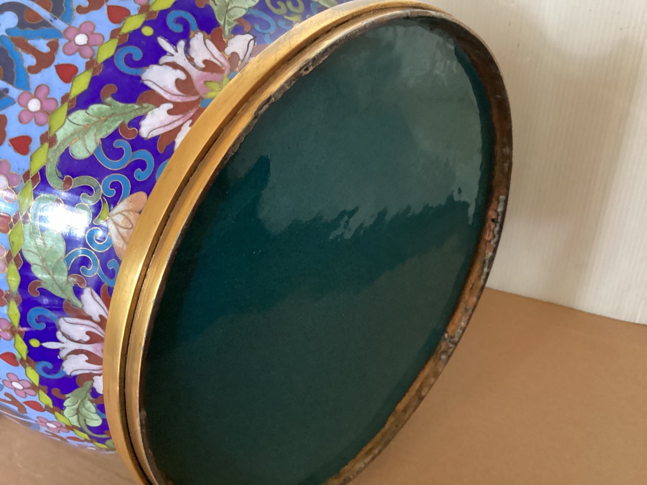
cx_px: 324
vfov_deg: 45.4
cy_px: 242
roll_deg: +5.4
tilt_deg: -37.0
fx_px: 579
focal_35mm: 31
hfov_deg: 58.4
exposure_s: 1/25
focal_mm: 3.3
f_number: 2.4
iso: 500
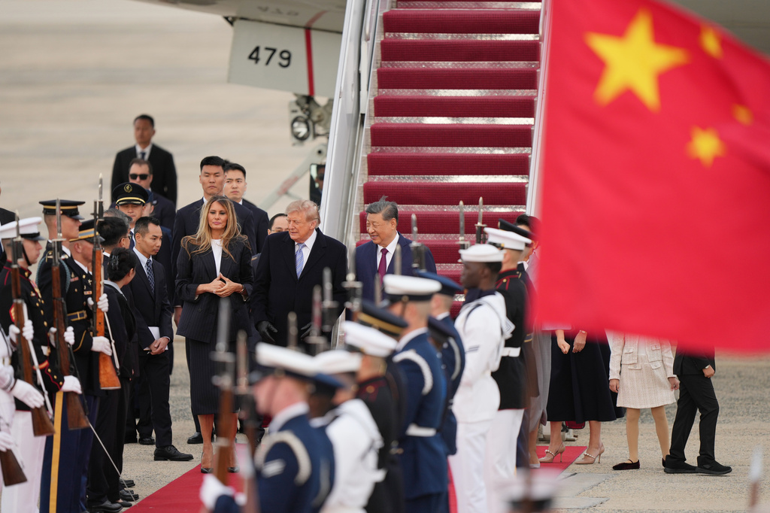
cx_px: 385
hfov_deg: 5.2
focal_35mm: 400
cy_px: 256
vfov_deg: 3.4
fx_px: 8552
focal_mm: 400
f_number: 2.8
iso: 320
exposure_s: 1/1000
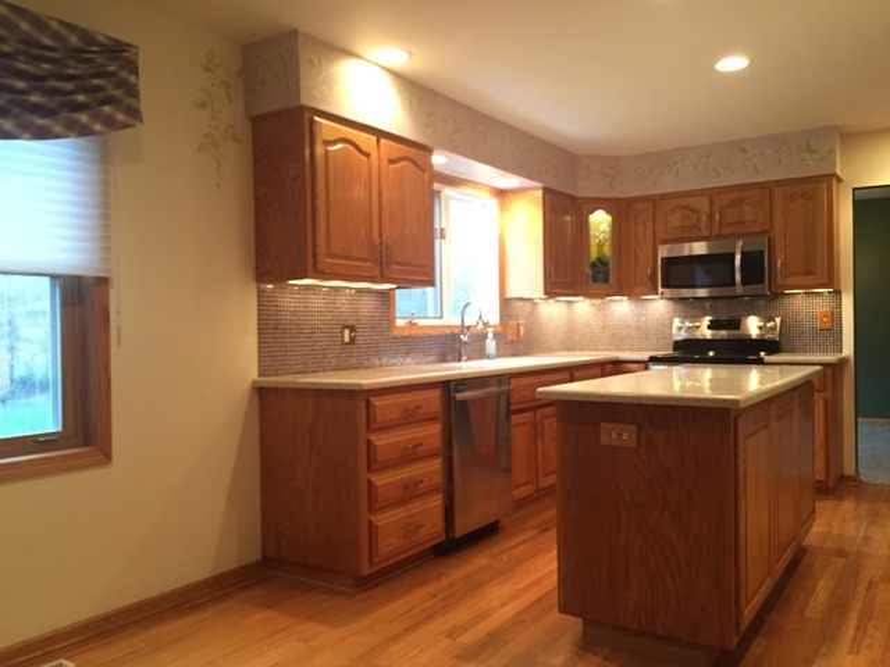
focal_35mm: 29
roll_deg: +0.8
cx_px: 445
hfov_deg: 61.7
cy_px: 334
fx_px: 746
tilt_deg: -1.1
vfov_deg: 48.2
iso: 160
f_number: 2.2
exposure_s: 1/30
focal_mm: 4.15
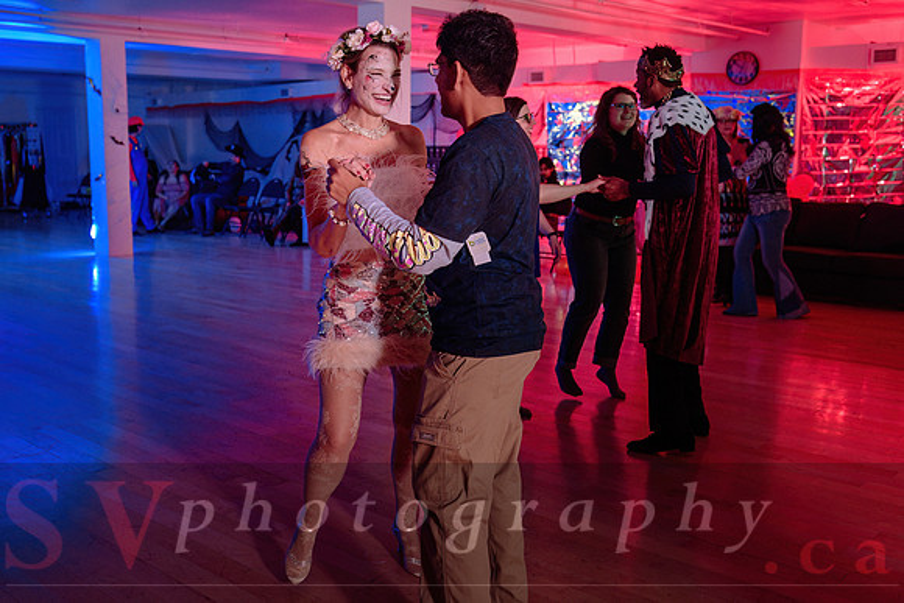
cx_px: 411
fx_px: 958
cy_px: 274
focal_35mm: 38
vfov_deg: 34.9
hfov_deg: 50.4
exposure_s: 1/100
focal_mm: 35
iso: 800
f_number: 3.5
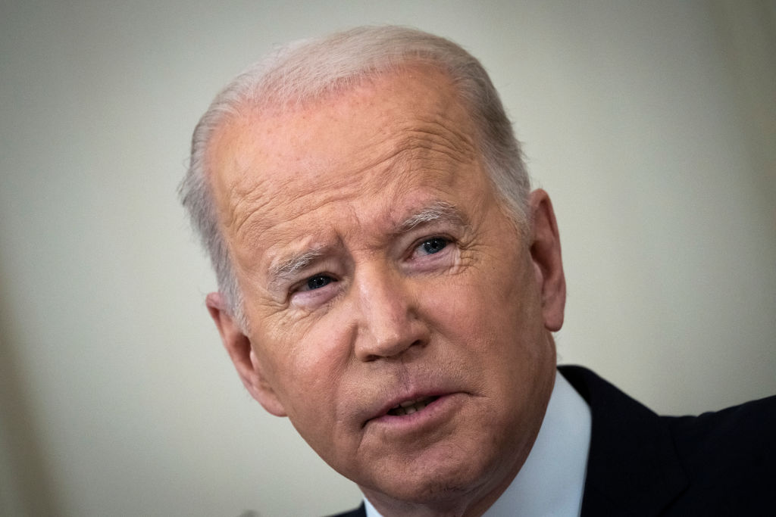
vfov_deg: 3.4
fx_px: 8623
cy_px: 258
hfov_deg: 5.2
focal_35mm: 400
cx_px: 388
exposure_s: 1/250
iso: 6400
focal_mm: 400
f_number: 5.6
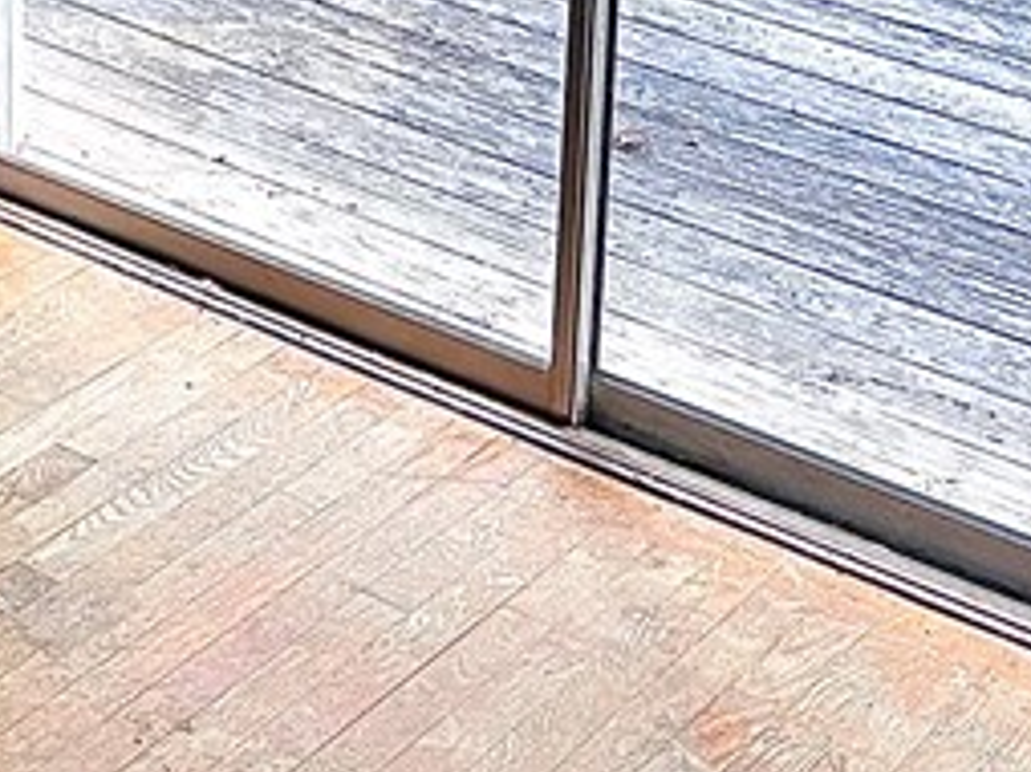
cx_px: -118
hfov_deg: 18.0
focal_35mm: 105
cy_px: -593
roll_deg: -0.7
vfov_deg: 12.8
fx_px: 3124
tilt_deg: -11.9
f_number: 1.6
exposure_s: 1/76
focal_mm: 5.1
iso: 125
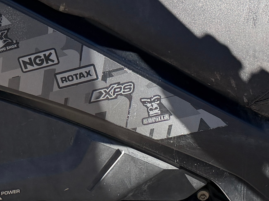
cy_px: 257
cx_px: 187
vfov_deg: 13.6
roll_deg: -0.8
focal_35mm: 105
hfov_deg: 18.7
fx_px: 816
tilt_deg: -41.8
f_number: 1.78
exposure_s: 1/967
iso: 80
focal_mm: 6.76
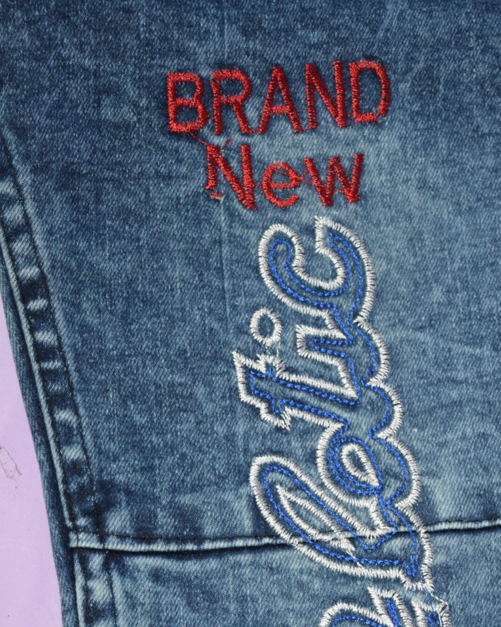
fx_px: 2723
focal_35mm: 147
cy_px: 534
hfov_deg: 10.5
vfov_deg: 13.0
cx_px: 341
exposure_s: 1/125
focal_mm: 55
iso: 800
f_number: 5.6
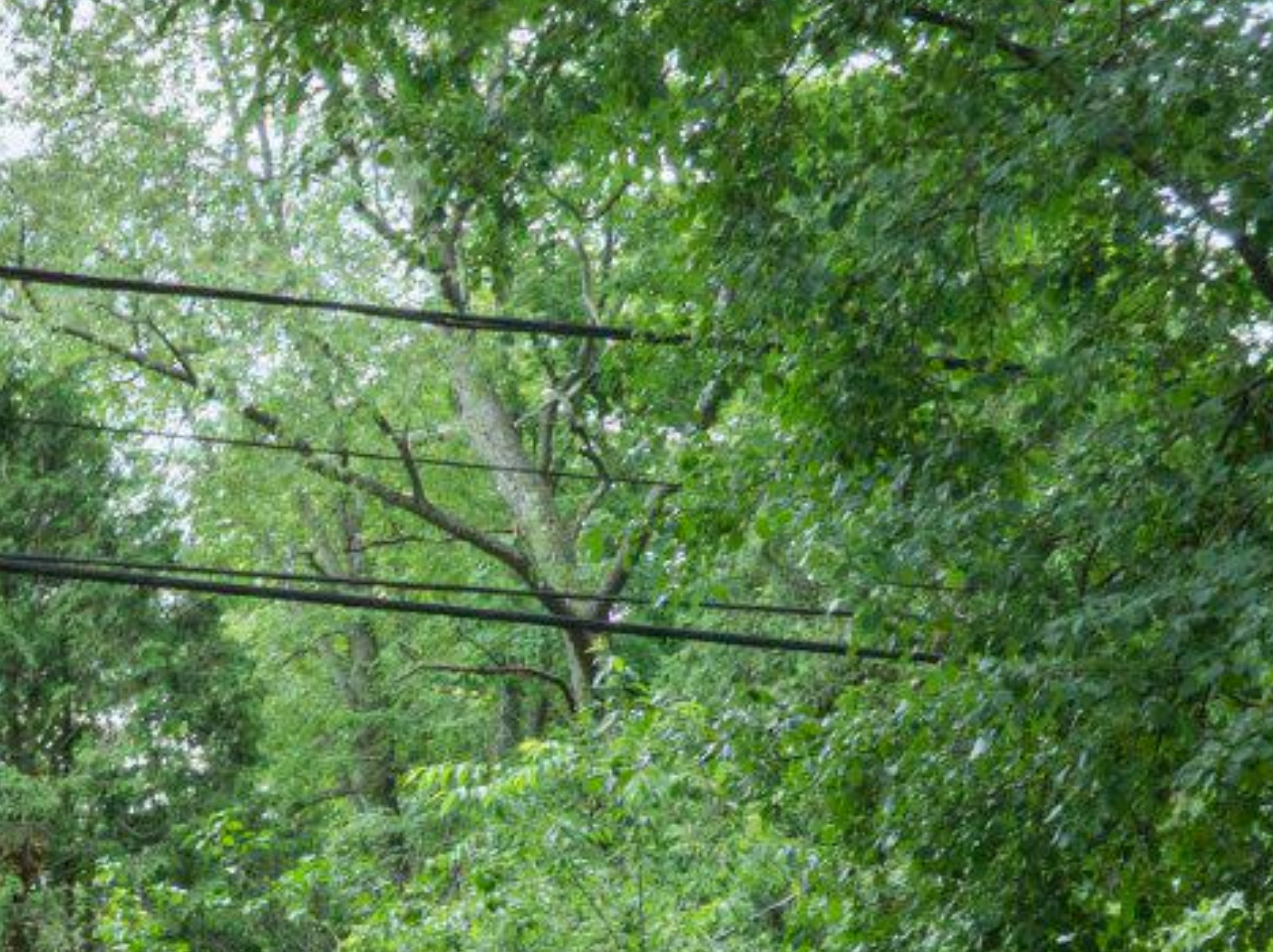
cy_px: 1481
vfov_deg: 13.2
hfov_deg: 16.5
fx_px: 3857
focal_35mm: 105
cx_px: -830
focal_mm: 12.29
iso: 100
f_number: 7.1
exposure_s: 1/50
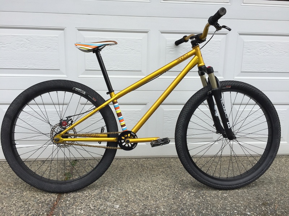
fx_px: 242
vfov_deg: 48.2
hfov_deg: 61.7
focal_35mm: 29
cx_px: 144
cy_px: 108
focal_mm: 4.15
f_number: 2.2
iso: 32
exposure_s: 1/557
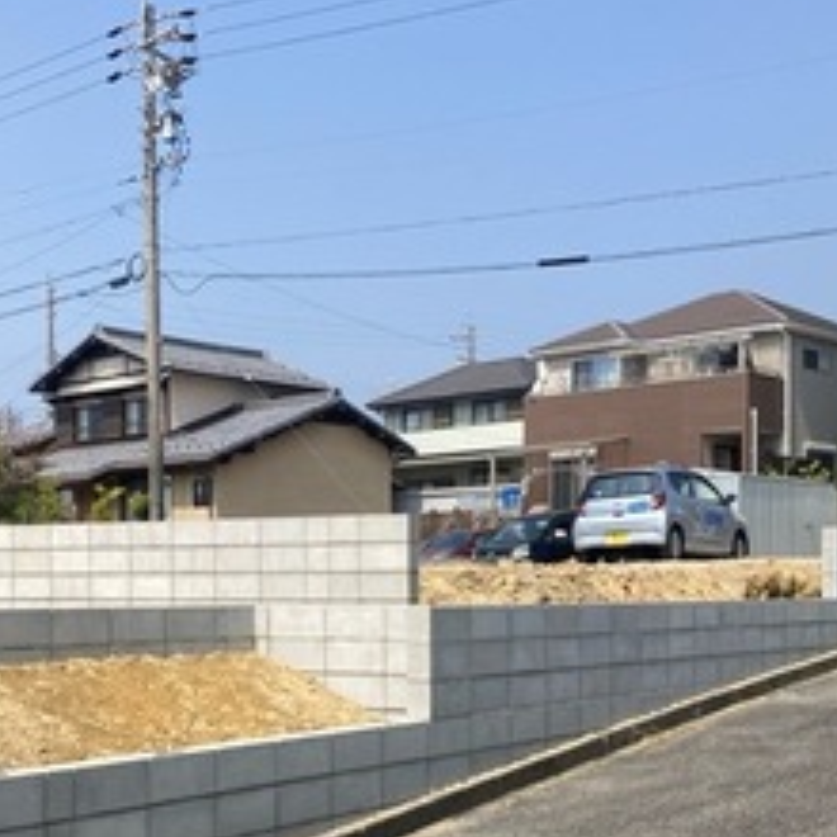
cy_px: 624
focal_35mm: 54
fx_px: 1477
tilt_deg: +0.0
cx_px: 384
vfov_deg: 31.1
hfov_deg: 31.6
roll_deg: +0.1
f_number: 1.8
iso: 20
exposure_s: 1/1919
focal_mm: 3.99
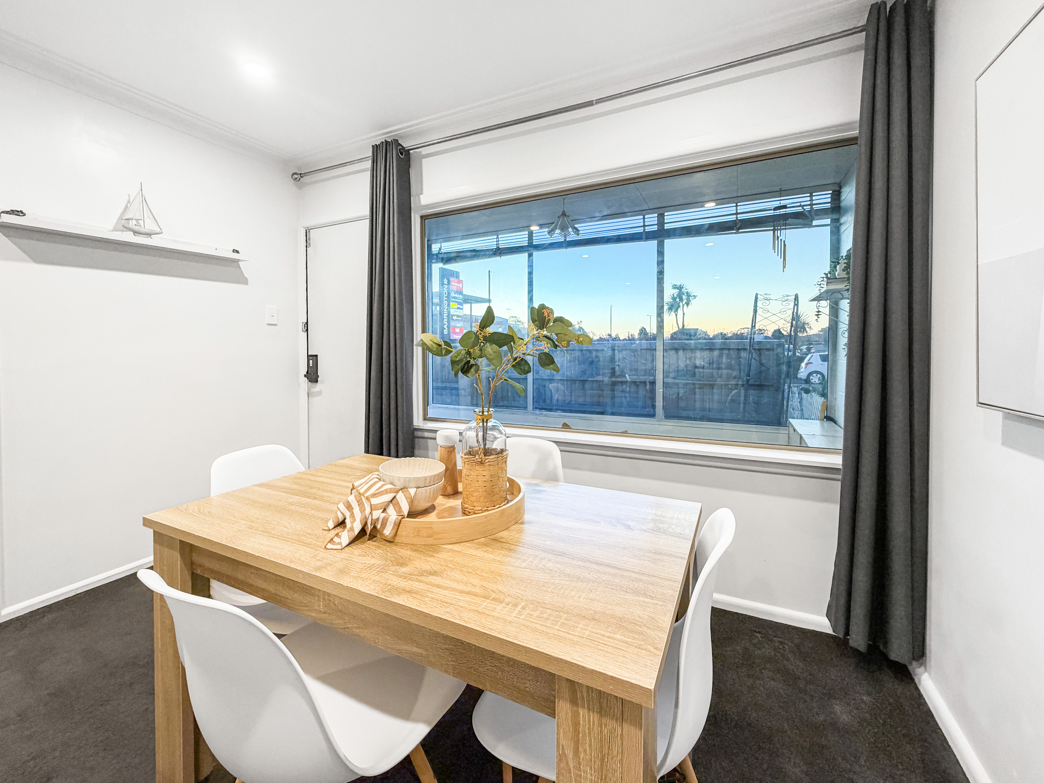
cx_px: 522
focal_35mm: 14
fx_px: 422
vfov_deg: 85.7
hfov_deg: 102.1
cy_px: 392
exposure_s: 1/50
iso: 200
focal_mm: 2.22
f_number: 2.2
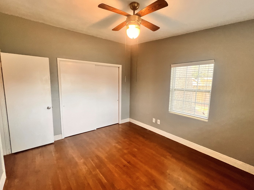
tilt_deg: -7.7
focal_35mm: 15
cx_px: 126
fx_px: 110
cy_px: 97
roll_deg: -0.2
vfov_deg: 81.7
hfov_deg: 98.2
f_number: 1.8
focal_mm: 1.57
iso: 250
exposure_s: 1/120
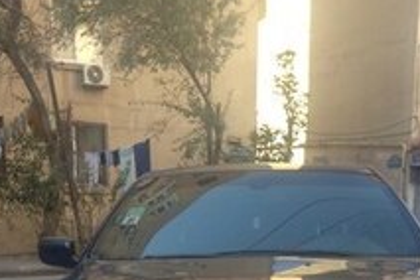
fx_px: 933
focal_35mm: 80
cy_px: 436
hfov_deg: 25.3
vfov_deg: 15.6
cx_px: 258
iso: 50
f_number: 2.4
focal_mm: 4.12
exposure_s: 1/170
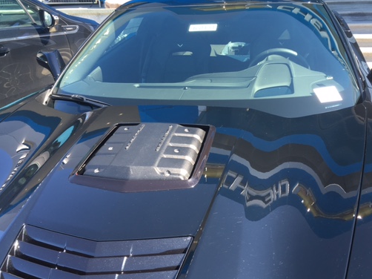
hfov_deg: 50.0
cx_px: 208
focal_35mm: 37
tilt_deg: -18.6
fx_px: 397
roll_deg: +1.1
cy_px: 147
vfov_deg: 38.6
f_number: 2.2
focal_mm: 4.15
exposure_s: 1/152
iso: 25
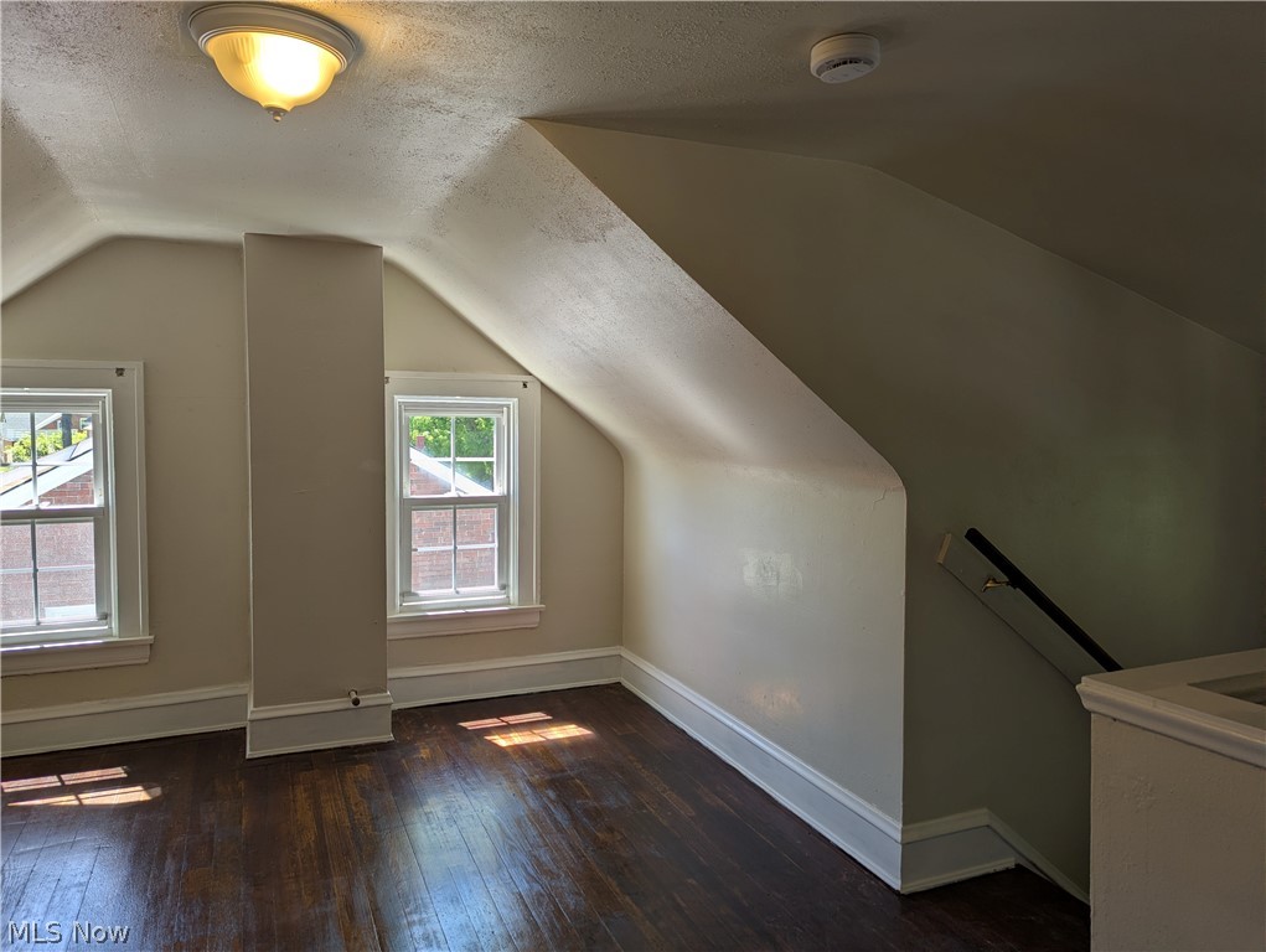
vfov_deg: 56.9
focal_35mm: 24
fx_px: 879
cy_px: 476
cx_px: 633
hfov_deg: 71.5
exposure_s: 1/136
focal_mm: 6.81
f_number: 1.85
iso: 37
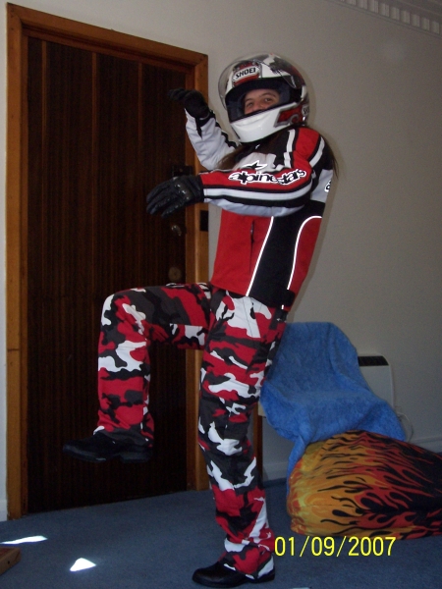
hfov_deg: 30.3
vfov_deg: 39.7
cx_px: 221
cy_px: 294
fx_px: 817
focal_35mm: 48
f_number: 3.2
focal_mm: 8
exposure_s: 1/60
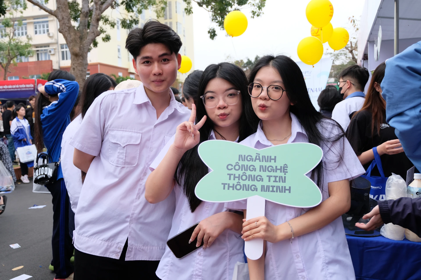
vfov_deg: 37.9
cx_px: 210
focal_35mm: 35
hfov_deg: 54.4
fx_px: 409
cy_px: 140
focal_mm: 23.2
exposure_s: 1/400
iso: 400
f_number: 4.2
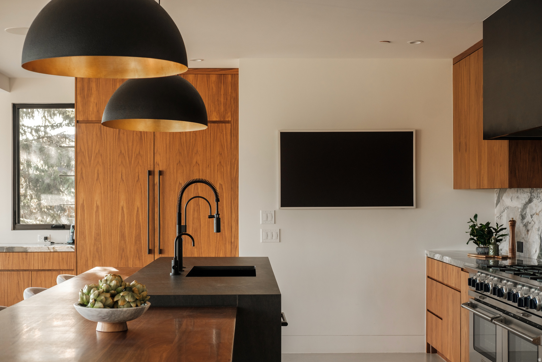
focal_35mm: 53
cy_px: 181
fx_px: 798
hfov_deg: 37.5
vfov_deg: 25.5
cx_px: 271
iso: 400
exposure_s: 1/30
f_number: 5
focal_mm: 35
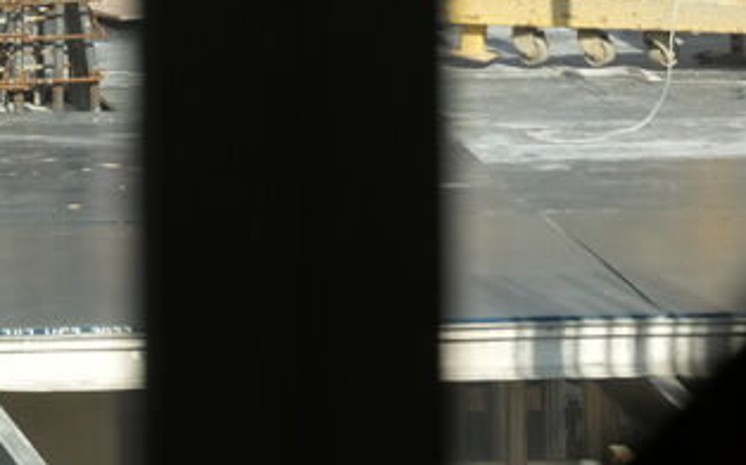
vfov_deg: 1.4
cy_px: -238
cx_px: 418
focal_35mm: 907
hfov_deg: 2.3
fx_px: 18434
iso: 1250
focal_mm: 200
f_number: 6.3
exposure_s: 1/2000
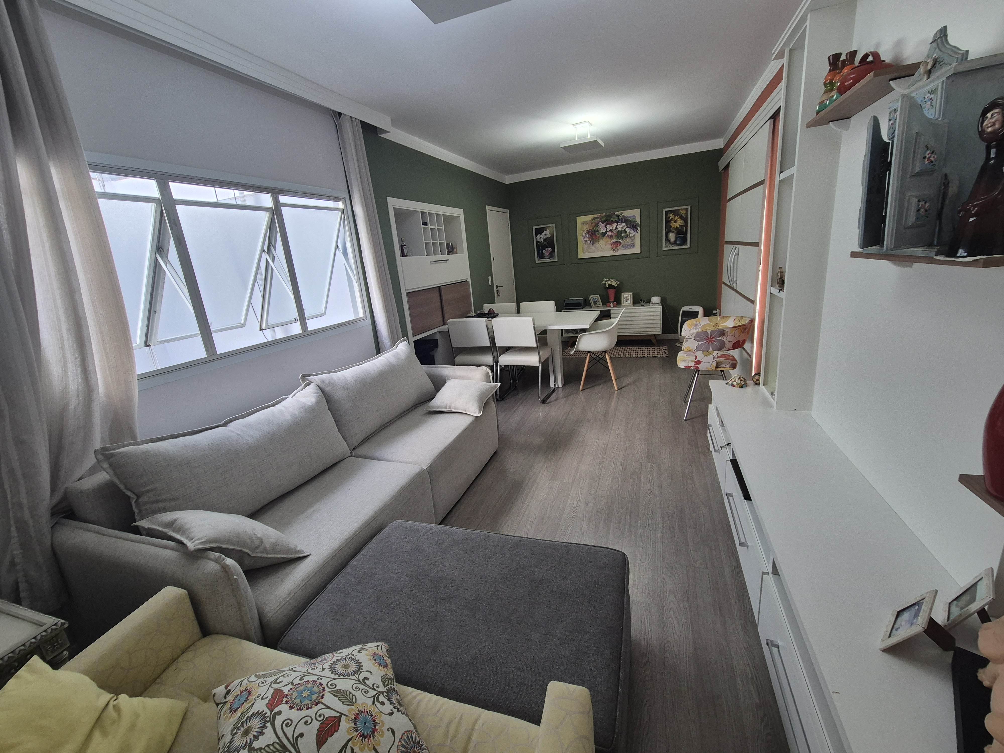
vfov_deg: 89.9
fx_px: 377
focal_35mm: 13
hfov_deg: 106.2
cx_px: 502
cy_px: 376
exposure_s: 1/60
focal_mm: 2.2
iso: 160
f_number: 2.2
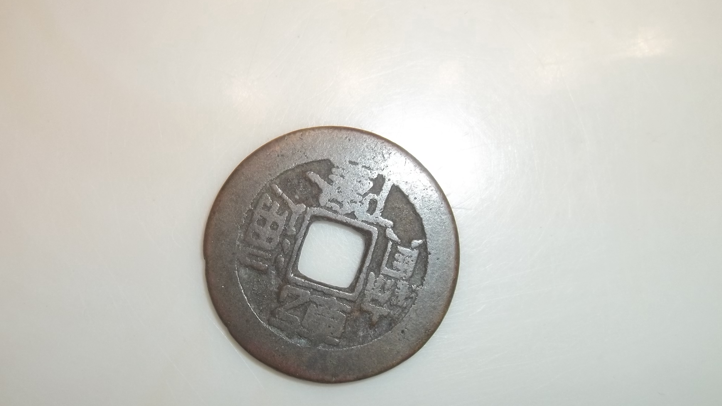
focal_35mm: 45
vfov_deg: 26.5
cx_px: 313
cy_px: 202
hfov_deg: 45.4
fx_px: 861
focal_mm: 5.9
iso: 64
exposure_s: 1/30
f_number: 3.3
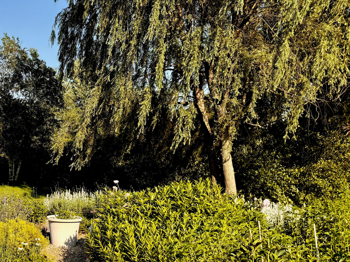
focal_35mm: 44
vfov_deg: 32.9
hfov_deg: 40.6
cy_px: 142
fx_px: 445
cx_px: 54
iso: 80
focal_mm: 6.76
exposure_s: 1/2710
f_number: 1.78
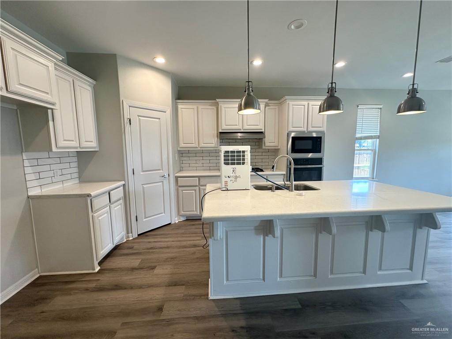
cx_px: 226
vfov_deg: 85.7
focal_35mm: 14
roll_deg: +0.3
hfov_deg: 102.1
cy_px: 170
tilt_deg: -6.6
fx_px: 183
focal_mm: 2.22
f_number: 2.2
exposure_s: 1/120
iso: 160
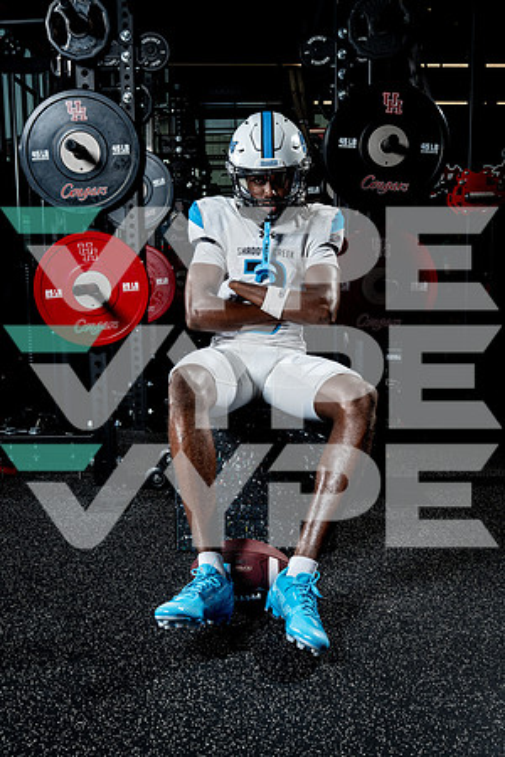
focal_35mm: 36
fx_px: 757
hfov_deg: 36.9
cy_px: 378
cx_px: 252
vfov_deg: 53.1
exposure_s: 1/250
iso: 640
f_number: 9
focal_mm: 36
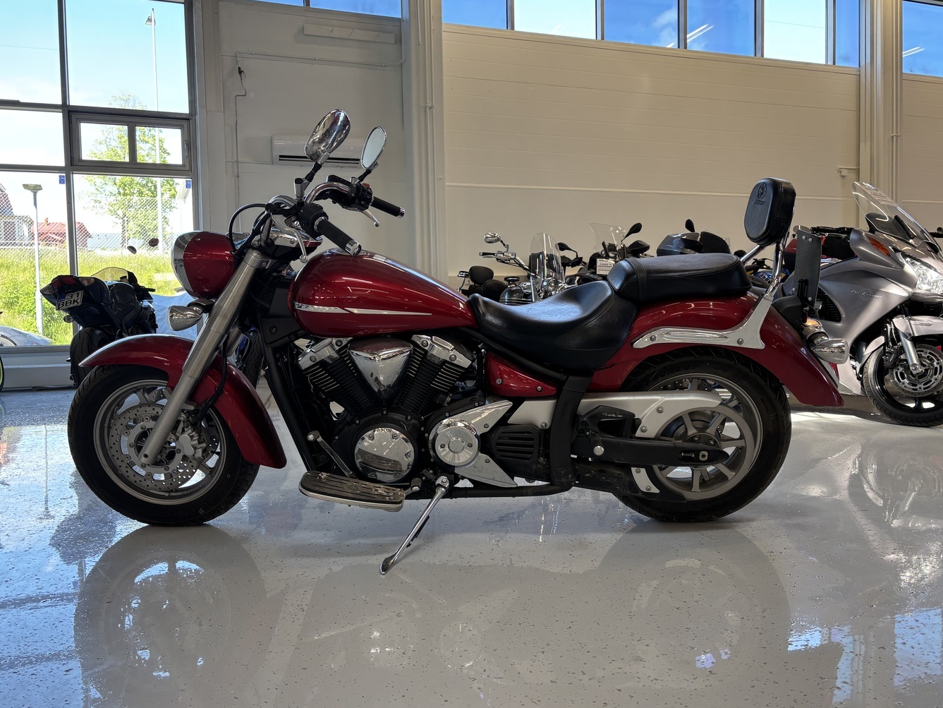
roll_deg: +1.1
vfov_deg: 49.7
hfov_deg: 63.4
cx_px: 473
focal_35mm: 28
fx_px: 763
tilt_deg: -3.2
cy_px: 342
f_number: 1.6
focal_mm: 5.96
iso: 50
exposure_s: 1/100
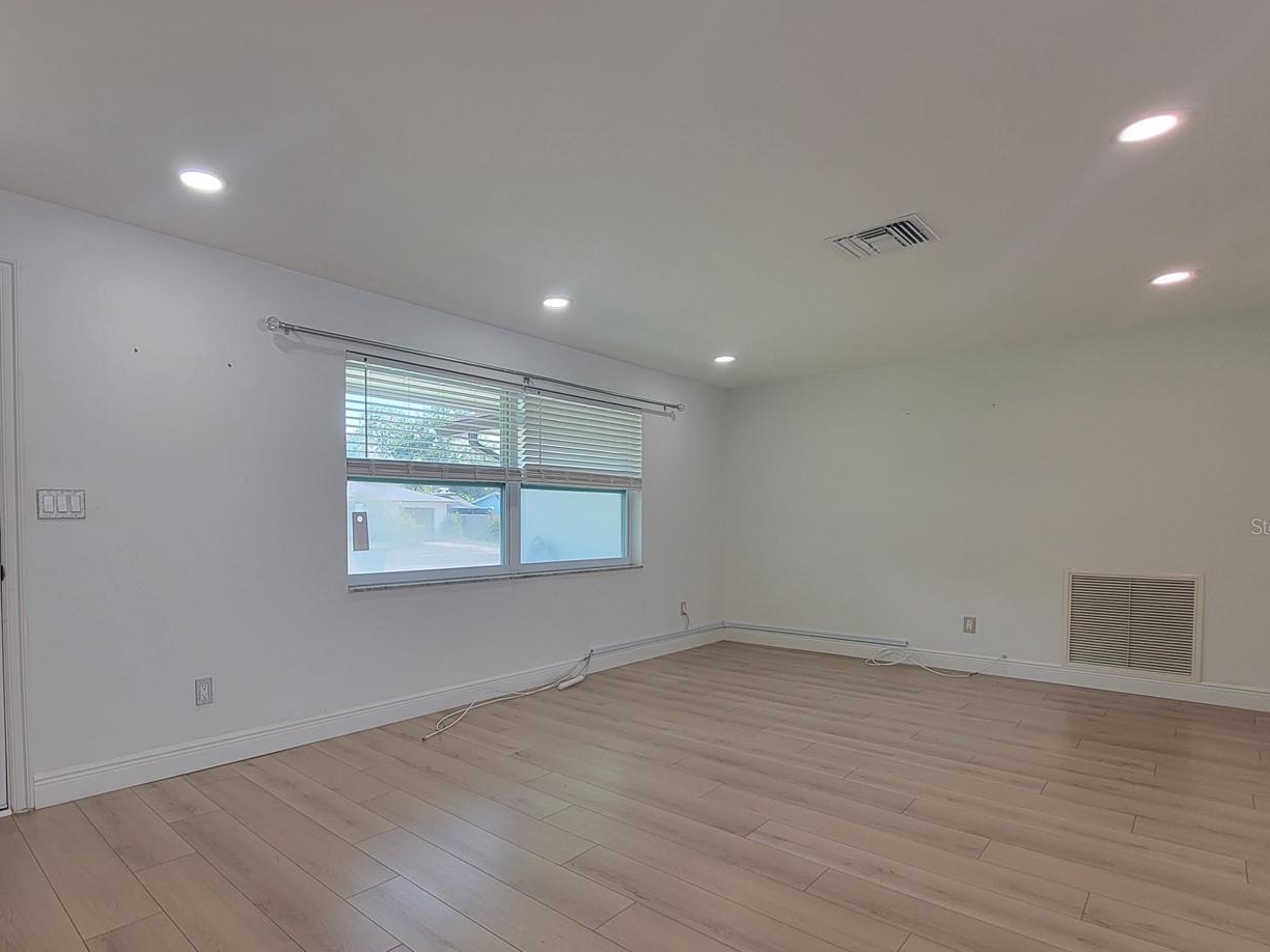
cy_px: 526
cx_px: 519
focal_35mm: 17
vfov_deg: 74.5
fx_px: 624
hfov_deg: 90.1
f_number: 2.2
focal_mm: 2.2
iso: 80
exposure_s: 1/120
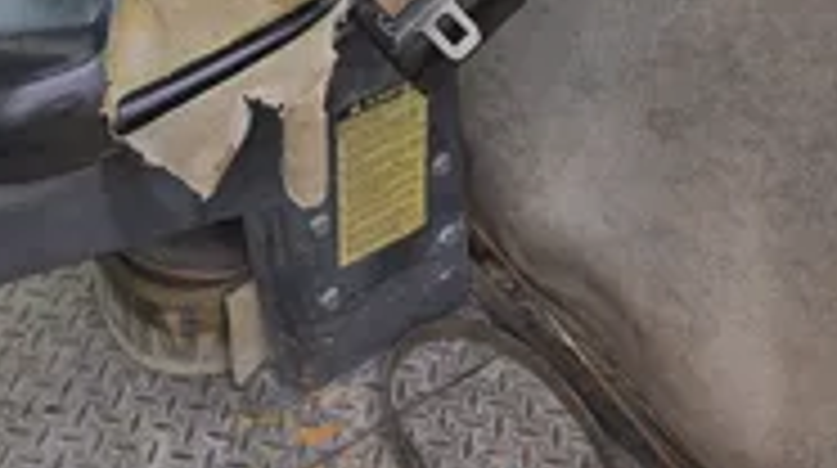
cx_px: 315
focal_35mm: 54
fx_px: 1197
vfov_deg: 19.9
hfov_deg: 38.3
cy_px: -176
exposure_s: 1/499
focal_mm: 5.4
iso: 25
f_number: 1.8
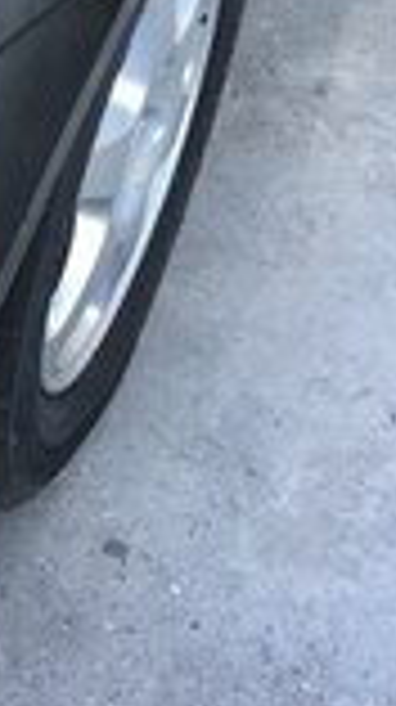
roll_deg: -6.5
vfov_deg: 19.5
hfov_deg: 11.8
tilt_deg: -26.9
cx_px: -94
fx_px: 1872
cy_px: -238
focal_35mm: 100
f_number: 2.2
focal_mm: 4.15
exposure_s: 1/33
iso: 32
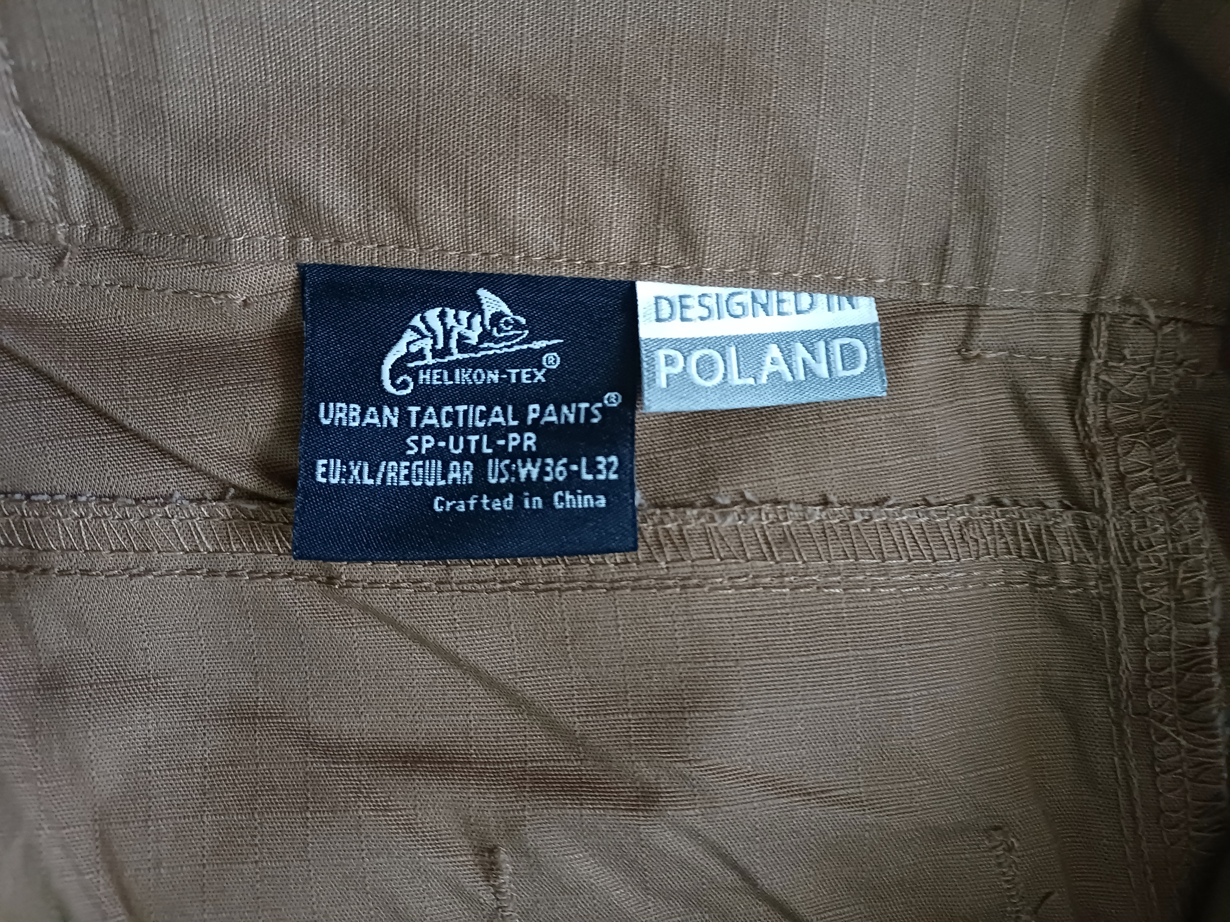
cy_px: 461
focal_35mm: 25
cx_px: 615
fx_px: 888
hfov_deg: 69.4
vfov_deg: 54.9
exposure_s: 1/20
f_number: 1.8
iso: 1250
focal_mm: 4.65
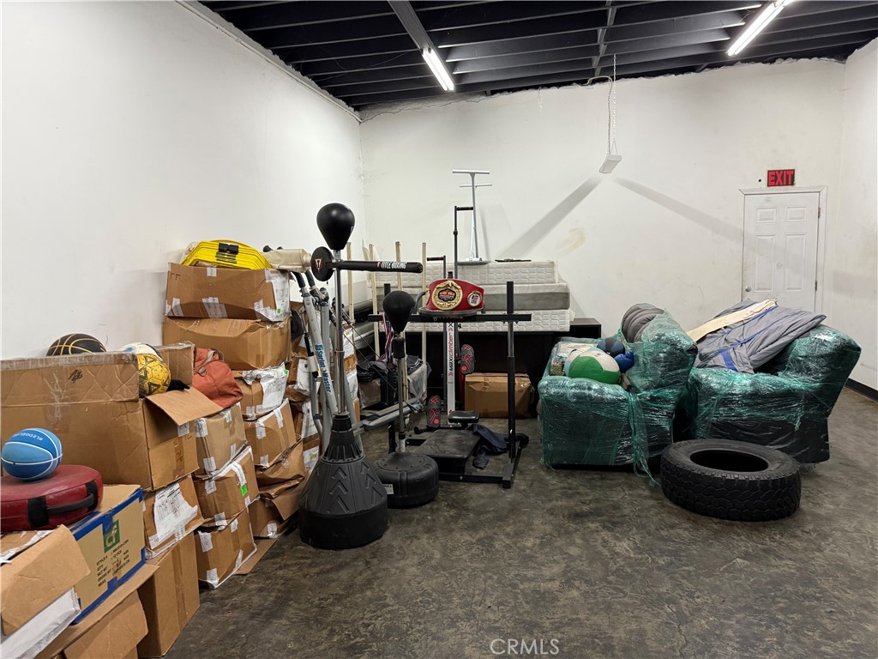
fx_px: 609
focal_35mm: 24
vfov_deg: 56.8
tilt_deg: -5.4
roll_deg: -0.1
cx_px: 439
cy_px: 330
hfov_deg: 71.6
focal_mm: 6.76
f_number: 1.78
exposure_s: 1/60
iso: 320
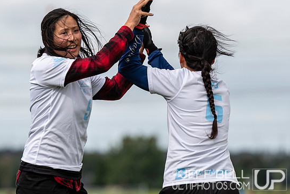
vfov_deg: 2.8
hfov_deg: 4.2
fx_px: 3916
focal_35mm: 486
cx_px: 86
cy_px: 70
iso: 110
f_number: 4
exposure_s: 1/1250
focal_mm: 200
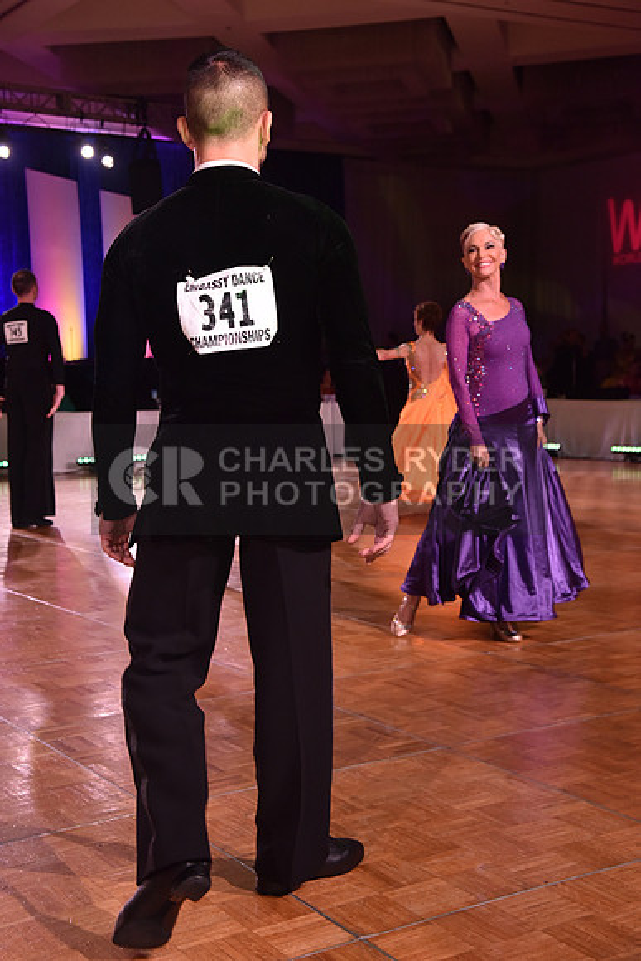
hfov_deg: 27.0
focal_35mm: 50
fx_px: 1335
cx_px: 320
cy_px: 480
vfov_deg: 39.6
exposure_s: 1/250
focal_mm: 50
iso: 2000
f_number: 5
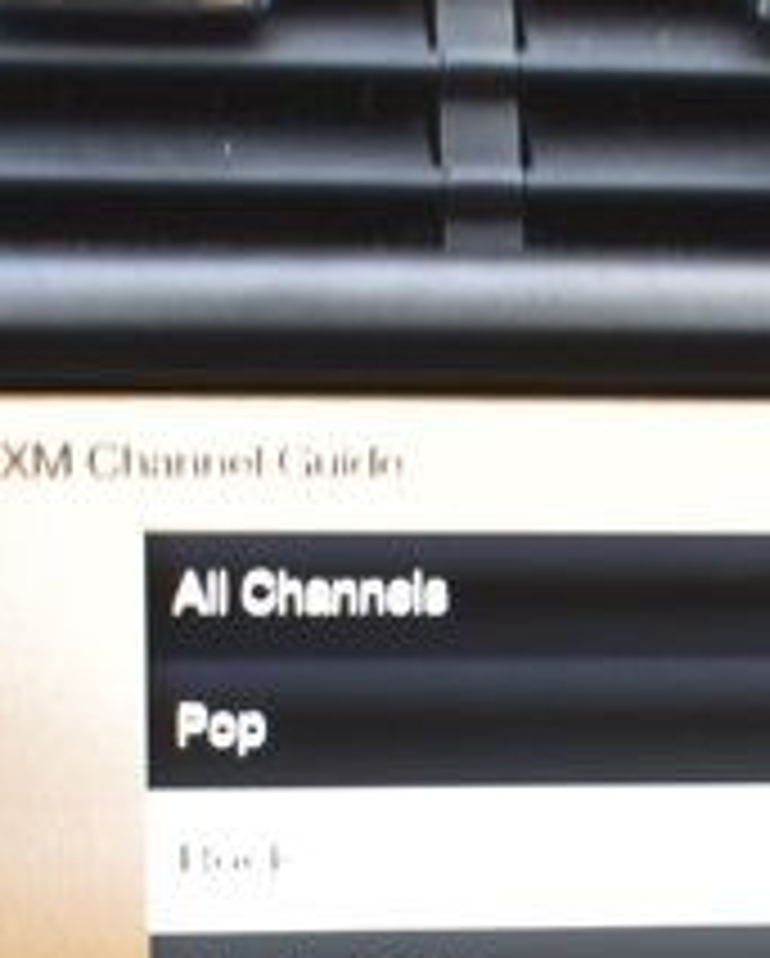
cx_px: 784
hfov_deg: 11.3
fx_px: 3837
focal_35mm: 135
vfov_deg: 14.1
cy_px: 886
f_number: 6.3
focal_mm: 20
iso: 400
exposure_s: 1/15
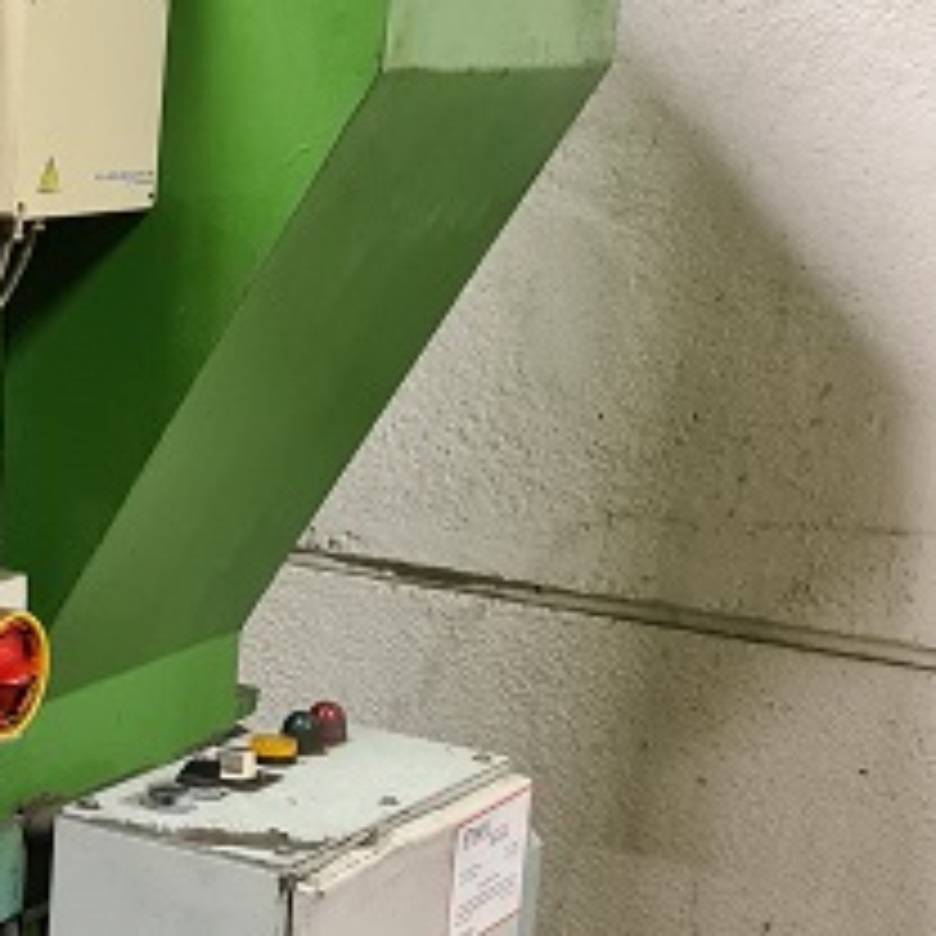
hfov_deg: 19.1
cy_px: 662
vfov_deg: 20.8
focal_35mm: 83
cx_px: -324
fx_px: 2539
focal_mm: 5.4
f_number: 1.8
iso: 640
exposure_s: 1/50
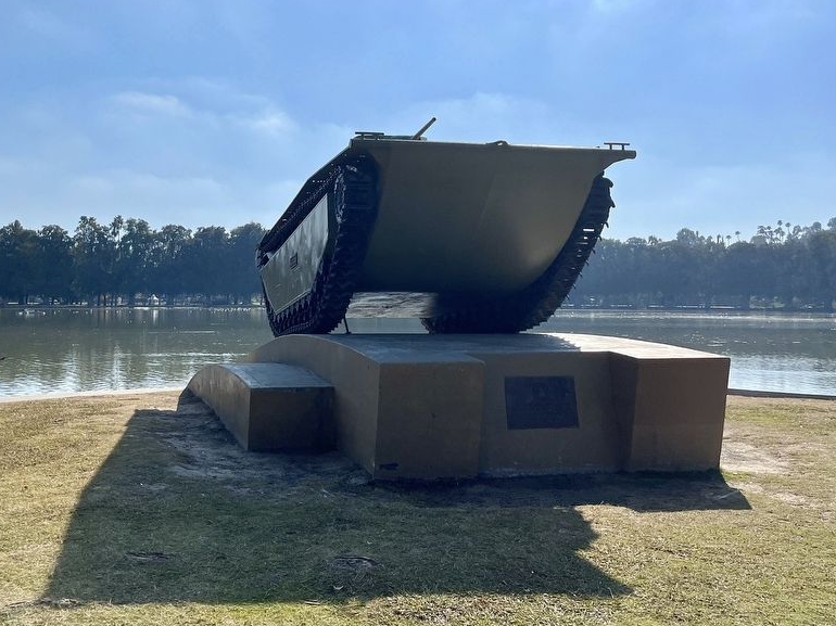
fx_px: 652
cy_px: 314
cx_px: 409
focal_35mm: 27
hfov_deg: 65.3
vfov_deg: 51.3
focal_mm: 5.1
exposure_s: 1/9901
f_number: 1.6
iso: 50
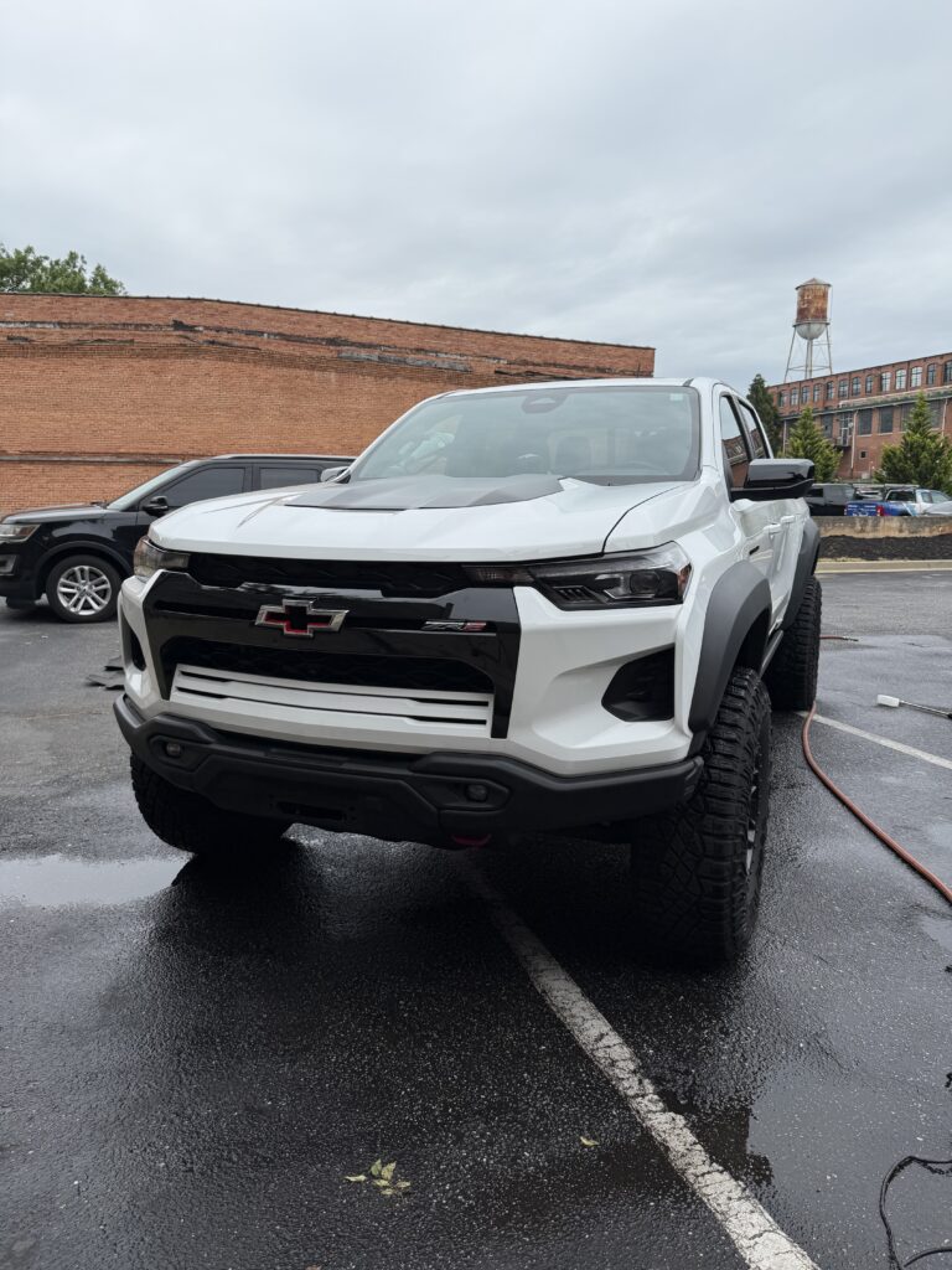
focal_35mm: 24
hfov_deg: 56.8
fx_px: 880
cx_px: 476
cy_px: 635
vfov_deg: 71.6
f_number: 1.78
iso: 80
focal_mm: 6.76
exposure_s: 1/2525
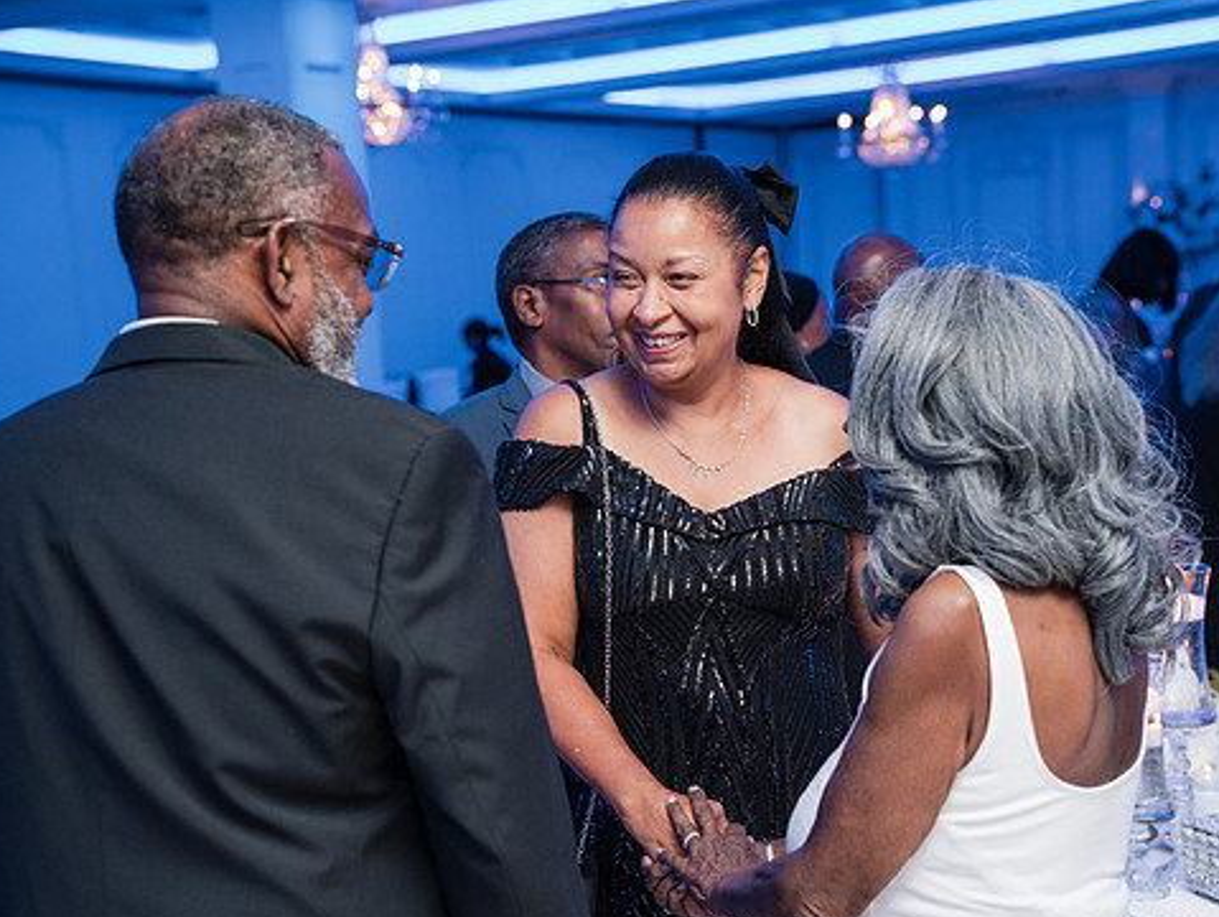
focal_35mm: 64
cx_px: 697
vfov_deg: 23.0
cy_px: 485
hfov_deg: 30.2
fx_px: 2255
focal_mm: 55
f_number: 4
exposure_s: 1/250
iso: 3200
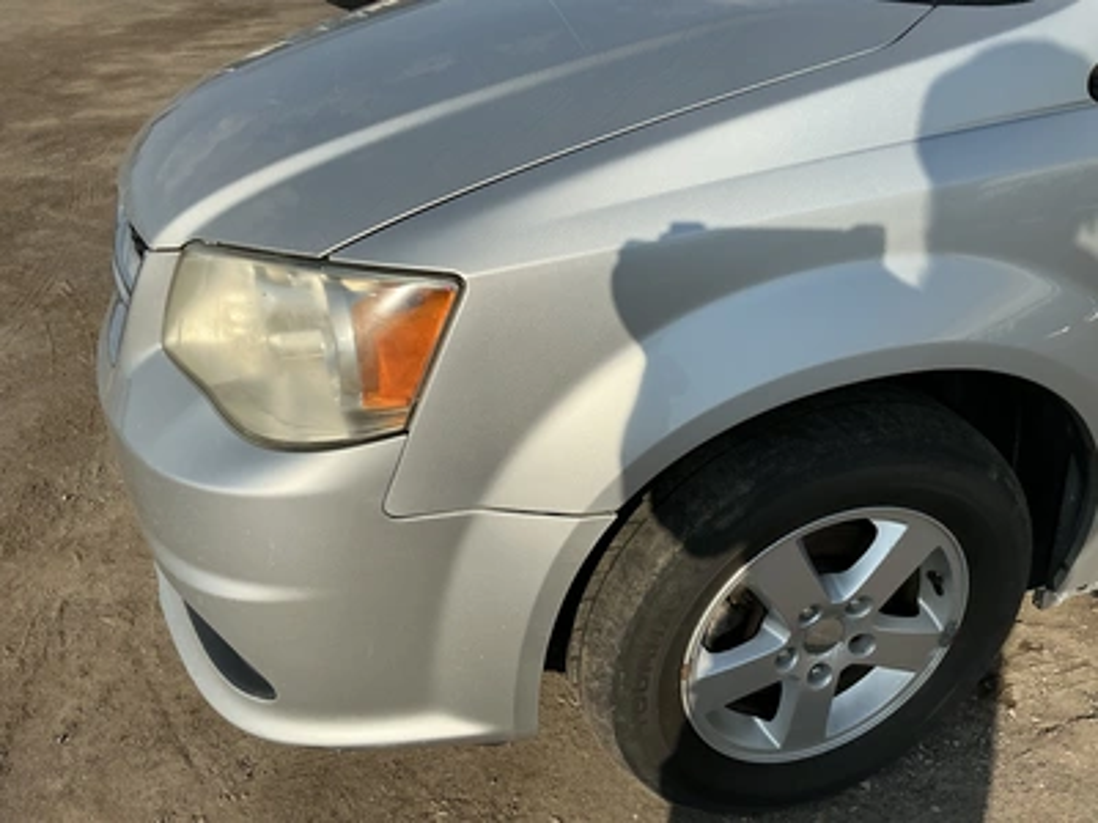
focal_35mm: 28
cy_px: 412
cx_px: 549
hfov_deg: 63.4
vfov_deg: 49.7
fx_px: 888
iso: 25
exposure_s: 1/2801
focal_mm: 3
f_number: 1.8
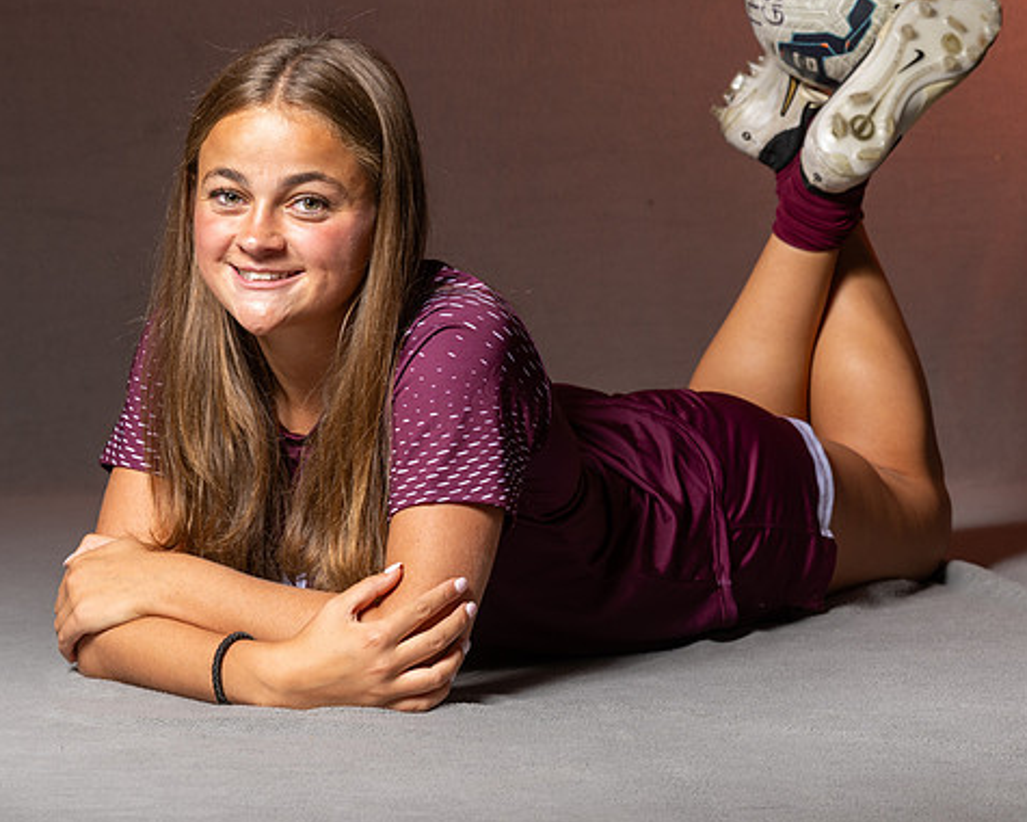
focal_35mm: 168
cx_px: 501
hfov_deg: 11.5
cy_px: 542
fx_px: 5106
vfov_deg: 9.2
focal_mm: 96
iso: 80
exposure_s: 1/200
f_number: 8
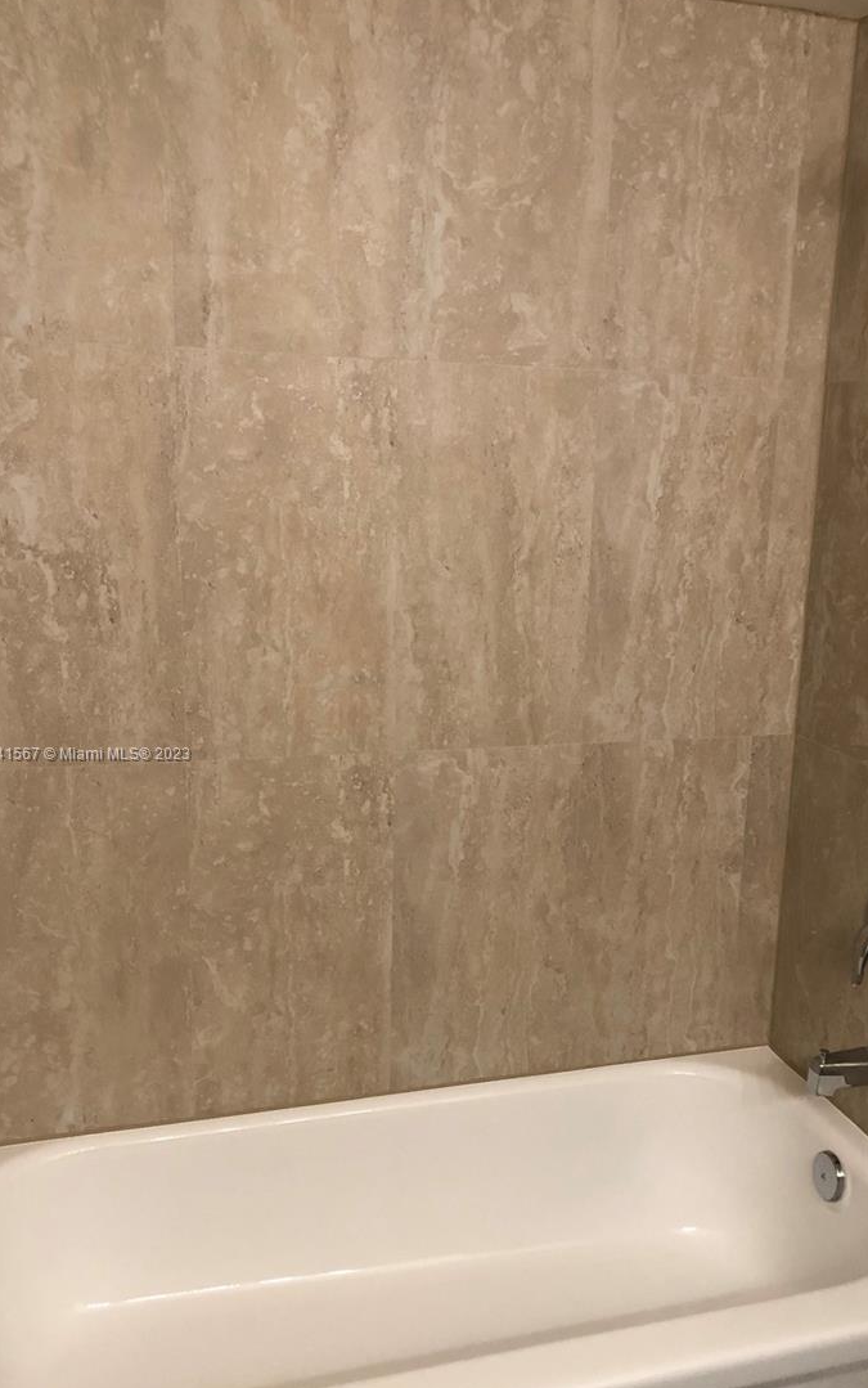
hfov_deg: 38.1
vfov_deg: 58.0
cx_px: 534
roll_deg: -1.9
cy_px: 755
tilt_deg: -14.3
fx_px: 1248
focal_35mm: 33
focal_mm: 3.99
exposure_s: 1/30
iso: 40
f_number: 1.8
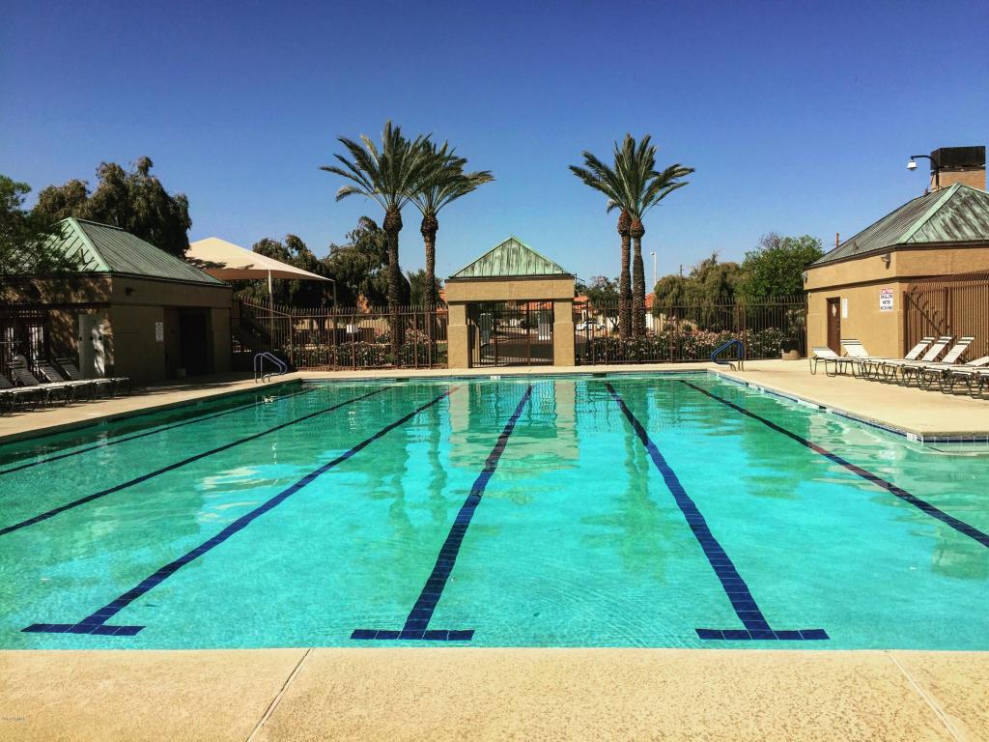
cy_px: 371
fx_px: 829
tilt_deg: -1.7
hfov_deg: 61.7
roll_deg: -1.3
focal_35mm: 29
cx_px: 494
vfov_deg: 48.2
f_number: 2.2
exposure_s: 1/2825
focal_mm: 4.15
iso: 32
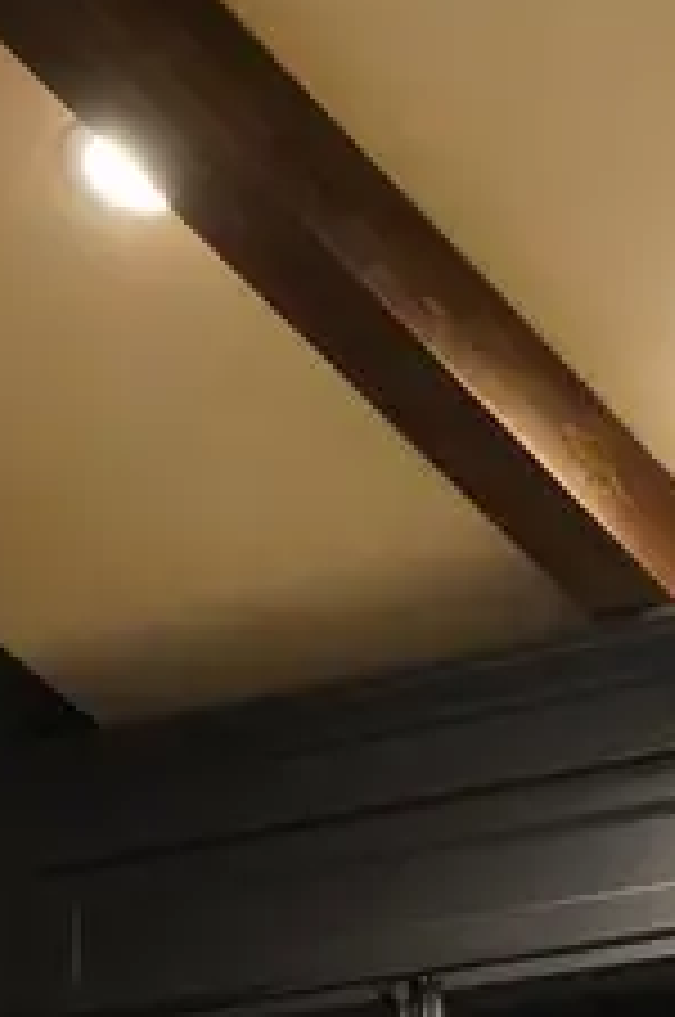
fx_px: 3780
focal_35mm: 134
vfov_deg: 13.9
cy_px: 1737
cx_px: 526
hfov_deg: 10.2
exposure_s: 1/160
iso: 10000
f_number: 3.5
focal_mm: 28
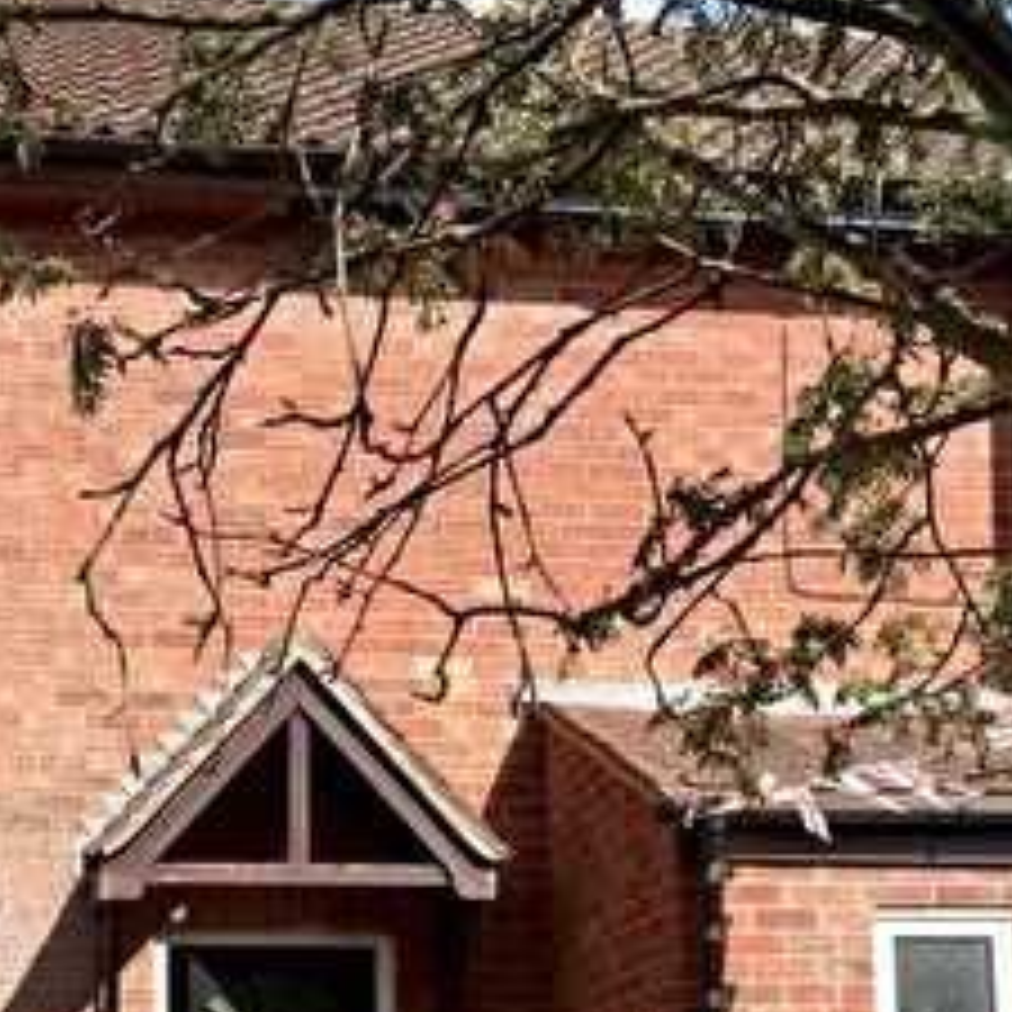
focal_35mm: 66
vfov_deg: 25.1
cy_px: 965
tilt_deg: +6.1
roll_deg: +0.5
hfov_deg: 25.9
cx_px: 328
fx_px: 2183
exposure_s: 1/4673
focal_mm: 6.76
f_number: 1.78
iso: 80
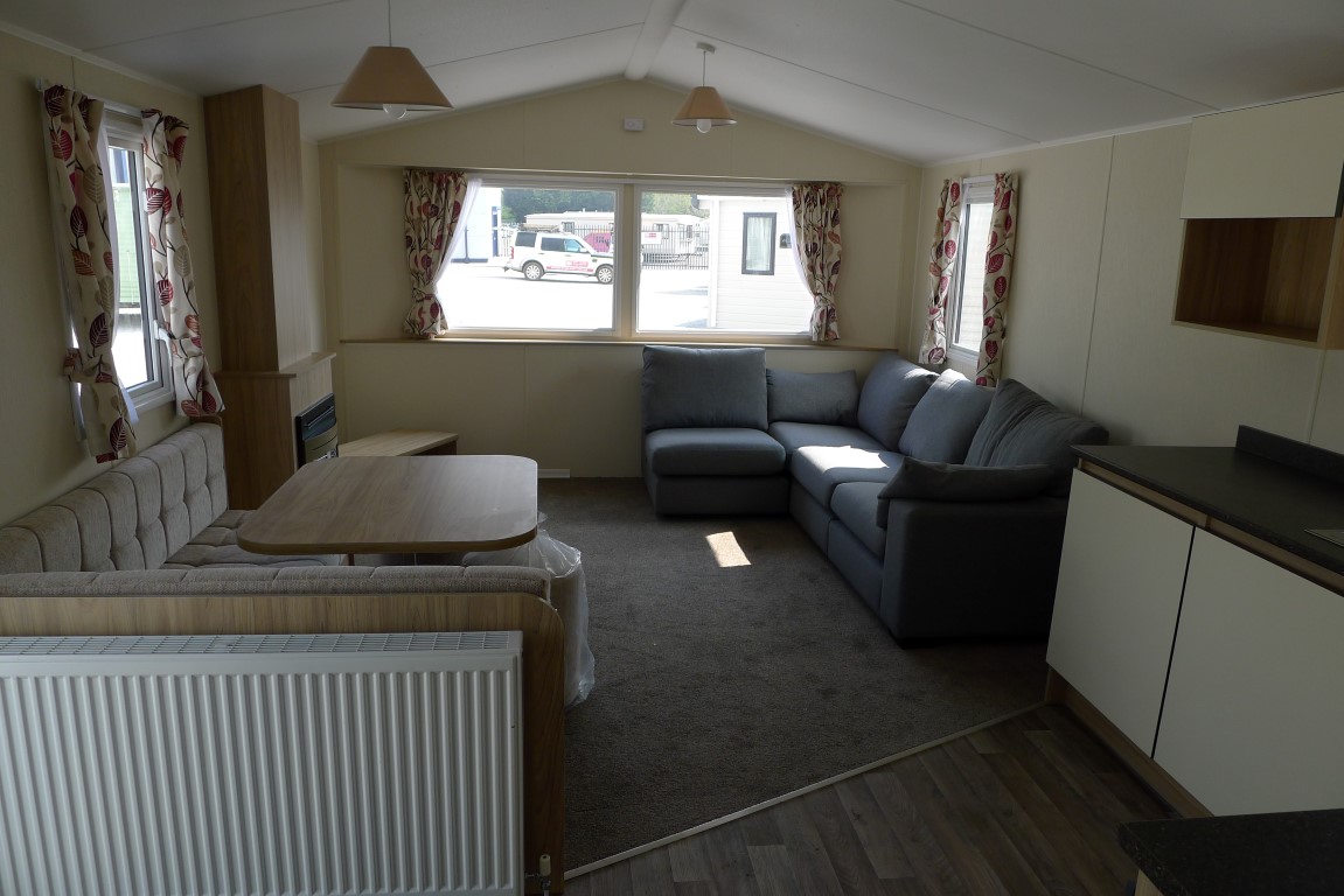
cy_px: 448
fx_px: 896
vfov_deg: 53.2
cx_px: 672
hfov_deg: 73.7
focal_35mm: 24
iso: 80
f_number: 2.8
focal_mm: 5.1
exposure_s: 1/200
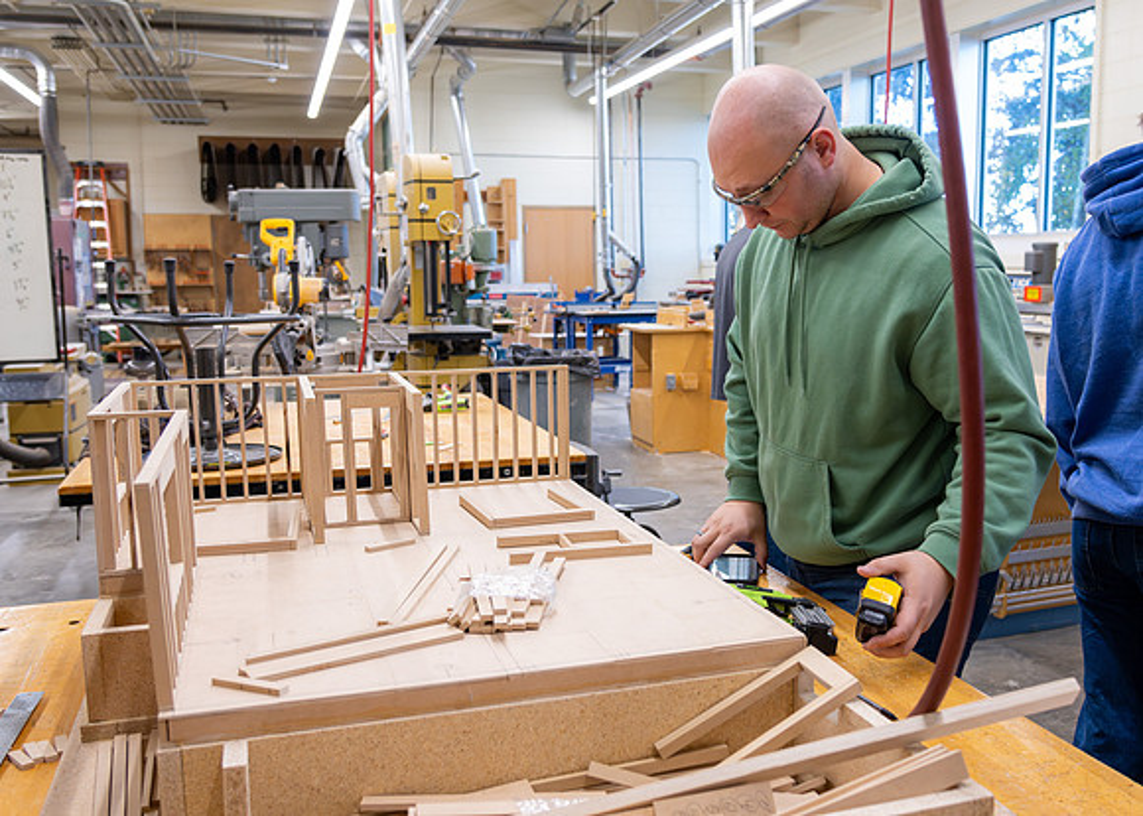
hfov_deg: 54.4
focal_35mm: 34
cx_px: 657
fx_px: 1107
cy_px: 419
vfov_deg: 40.5
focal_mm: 24
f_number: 4.5
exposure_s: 1/200
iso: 2000
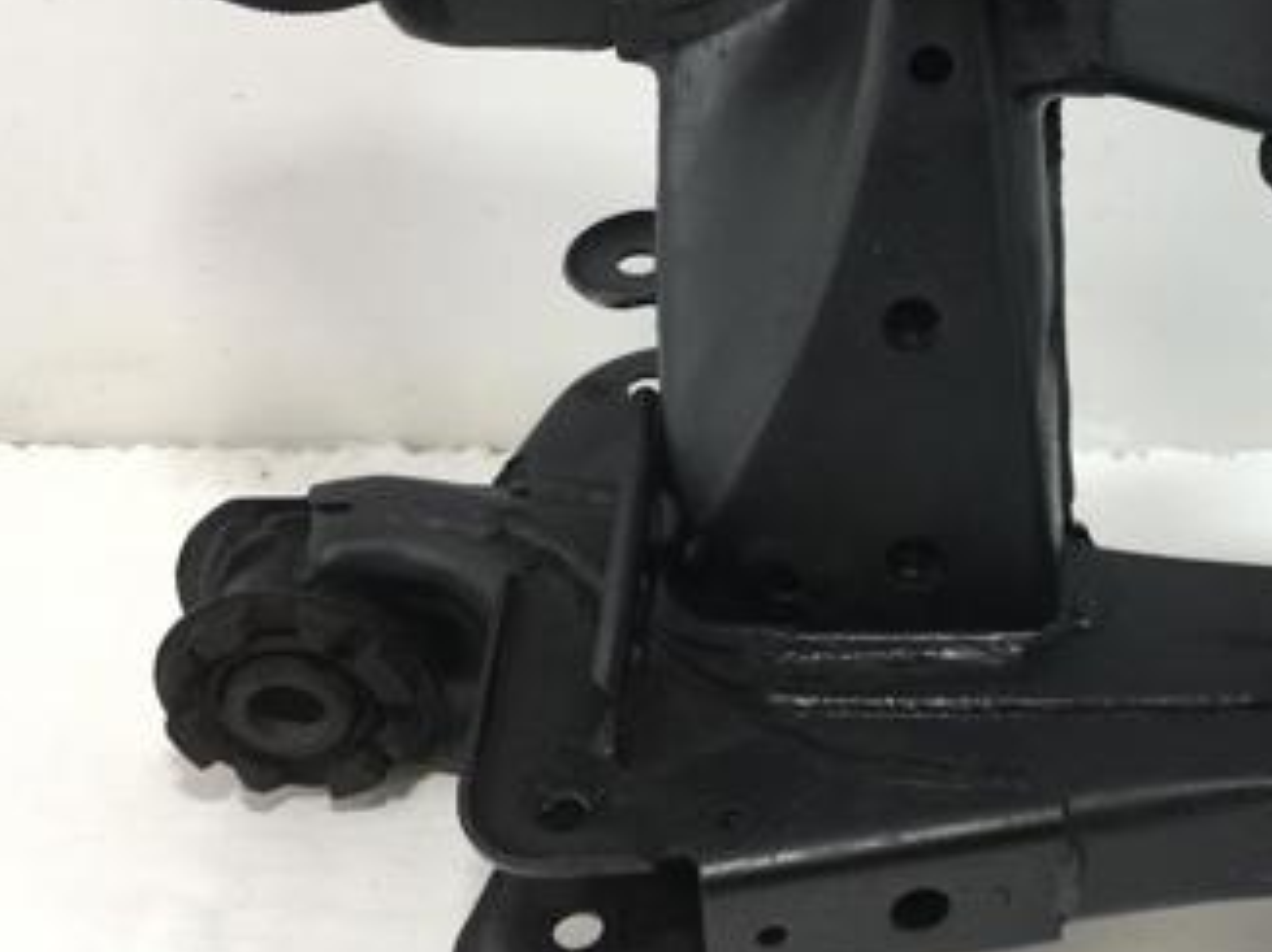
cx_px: 1104
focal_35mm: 57
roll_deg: -2.9
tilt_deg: -30.8
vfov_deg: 25.5
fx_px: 2093
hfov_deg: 32.4
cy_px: 347
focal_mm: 4.15
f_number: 2.2
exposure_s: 1/190
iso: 25
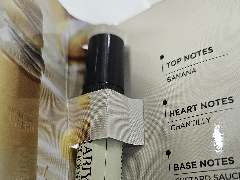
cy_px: 131
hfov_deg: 47.9
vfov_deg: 36.1
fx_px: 270
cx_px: 120
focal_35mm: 39
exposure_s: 1/120
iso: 200
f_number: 1.8
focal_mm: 5.4
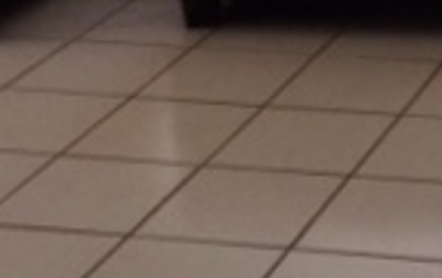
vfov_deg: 8.6
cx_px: 555
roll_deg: +0.7
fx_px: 1726
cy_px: -343
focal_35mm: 143
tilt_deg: -8.4
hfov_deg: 14.1
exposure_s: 1/120
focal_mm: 4.15
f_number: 2.2
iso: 50
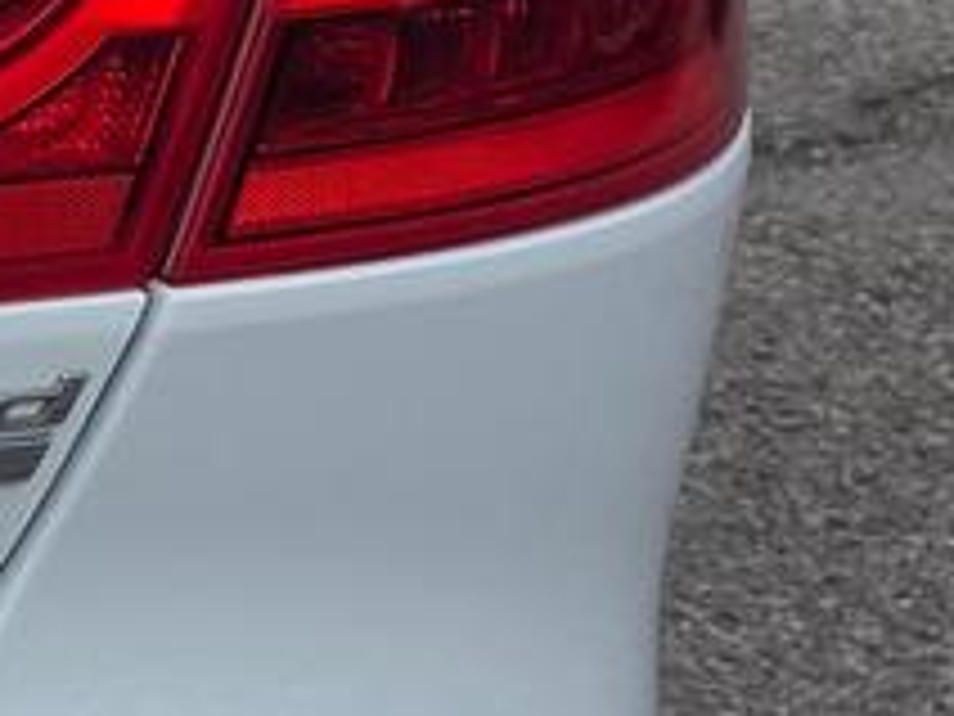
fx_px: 3831
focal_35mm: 139
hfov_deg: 10.8
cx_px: -1701
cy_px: 144
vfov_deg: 10.6
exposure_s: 1/7626
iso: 80
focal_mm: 6.3
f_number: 1.7
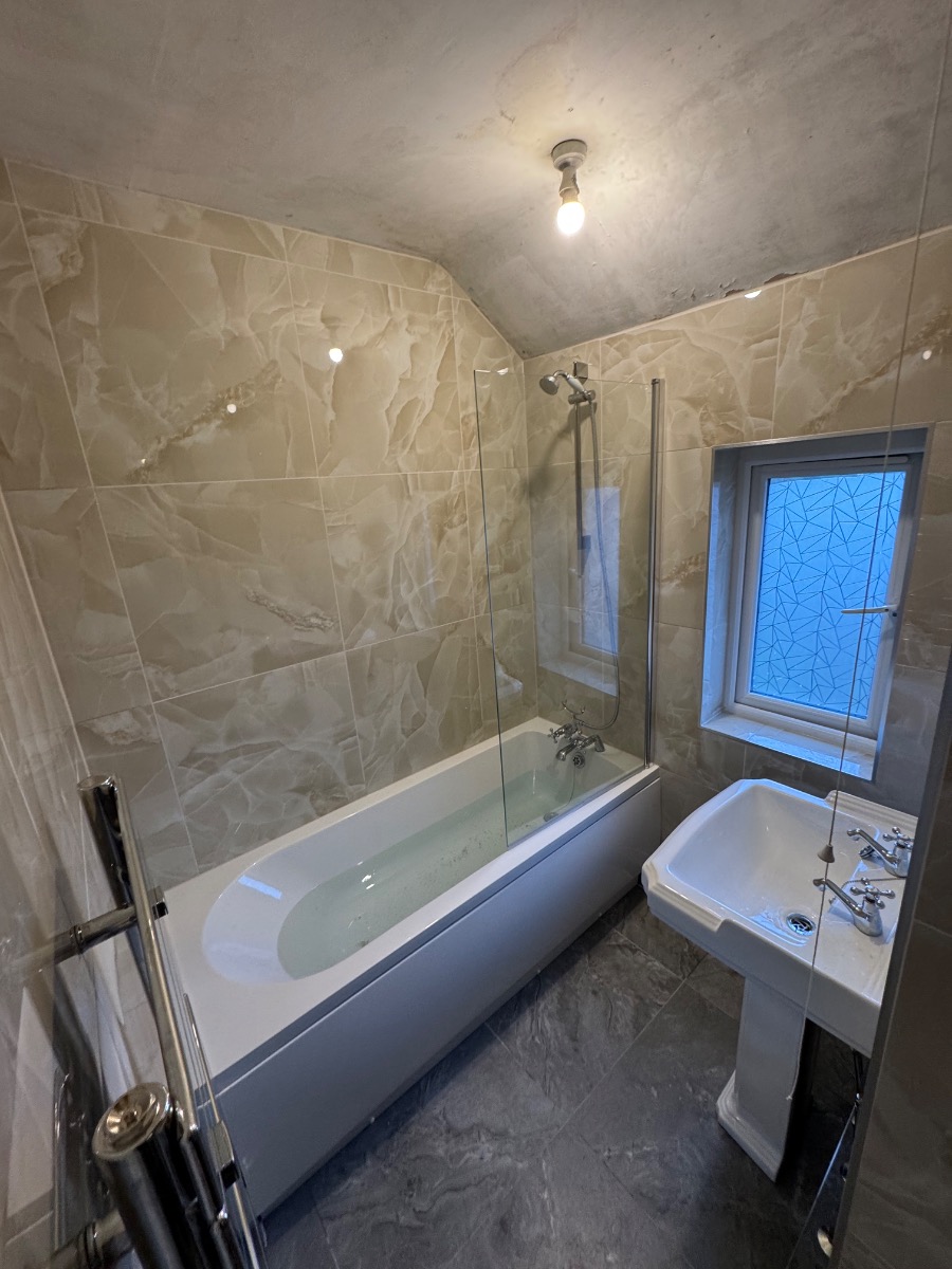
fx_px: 513
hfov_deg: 85.7
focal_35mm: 14
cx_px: 476
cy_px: 634
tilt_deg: -17.0
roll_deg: +3.9
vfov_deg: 102.1
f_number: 2.2
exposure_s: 1/50
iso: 200
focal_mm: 2.22
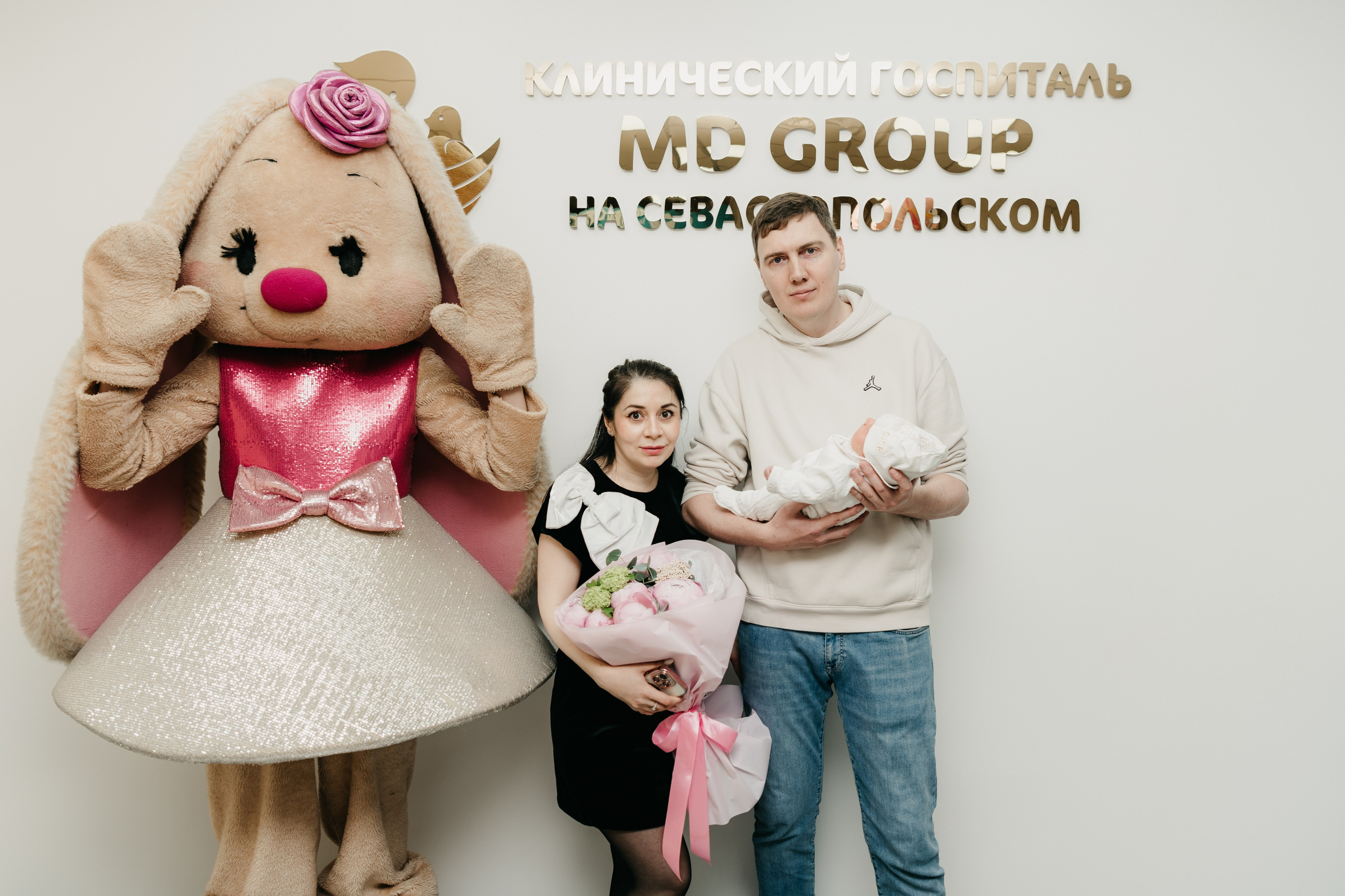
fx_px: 1153
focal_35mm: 31
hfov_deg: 60.5
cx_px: 672
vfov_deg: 42.5
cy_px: 448
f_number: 4
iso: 160
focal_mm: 29
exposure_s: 1/160
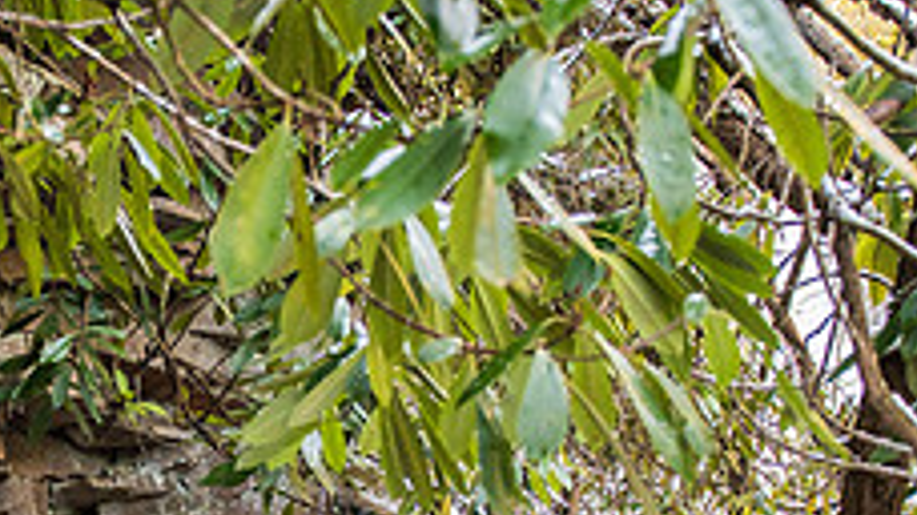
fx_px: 1555
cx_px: 121
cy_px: 561
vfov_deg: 18.1
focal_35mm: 64
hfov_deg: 31.5
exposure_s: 1/250
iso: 1600
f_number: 3.2
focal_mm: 24
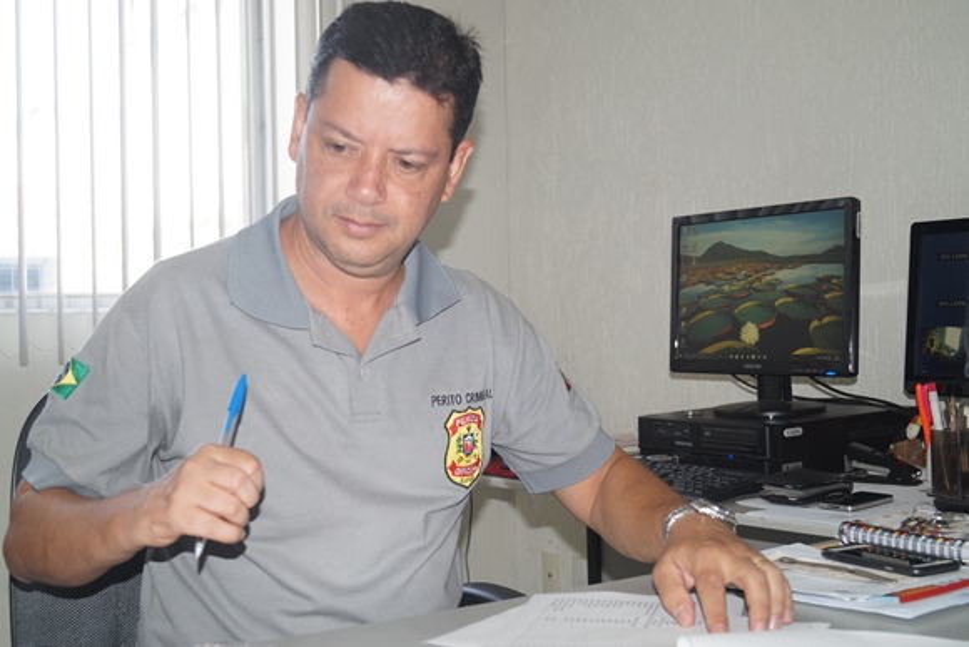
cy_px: 324
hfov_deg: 43.6
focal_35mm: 45
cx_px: 484
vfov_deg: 29.9
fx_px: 1211
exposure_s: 1/160
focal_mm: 30
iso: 640
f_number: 4.5
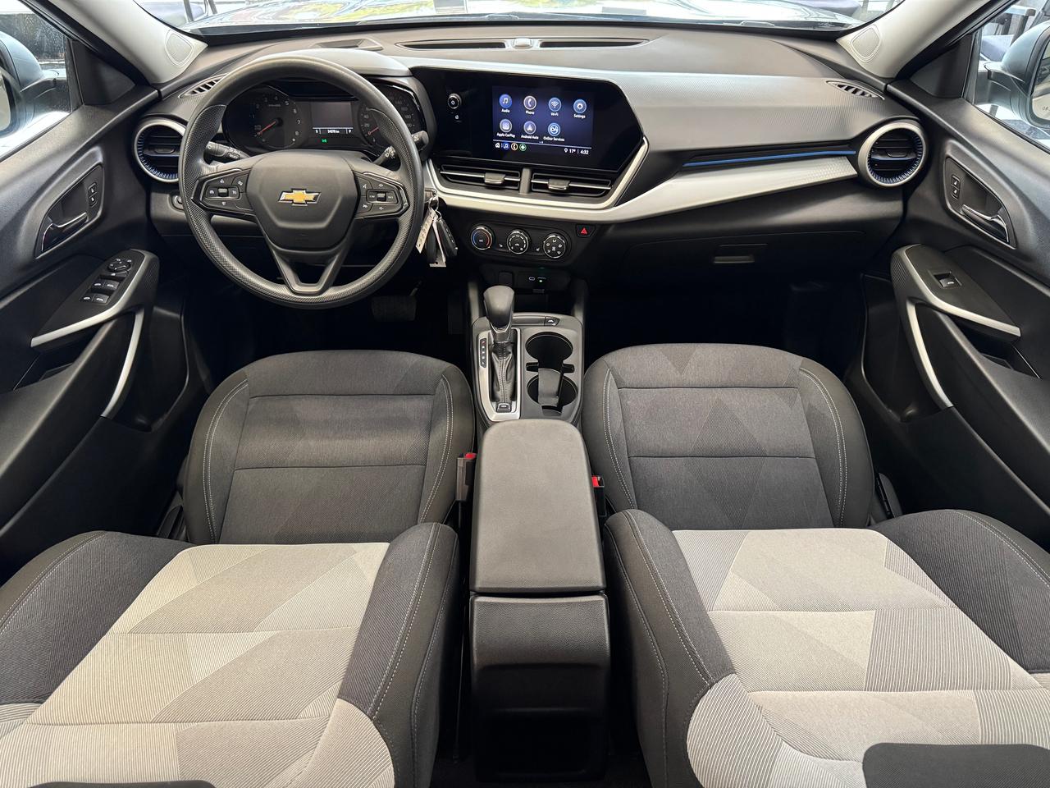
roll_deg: +0.4
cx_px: 525
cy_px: 394
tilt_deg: -39.4
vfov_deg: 56.8
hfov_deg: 71.6
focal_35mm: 24
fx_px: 728
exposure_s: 1/60
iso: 800
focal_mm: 6.76
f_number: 1.78
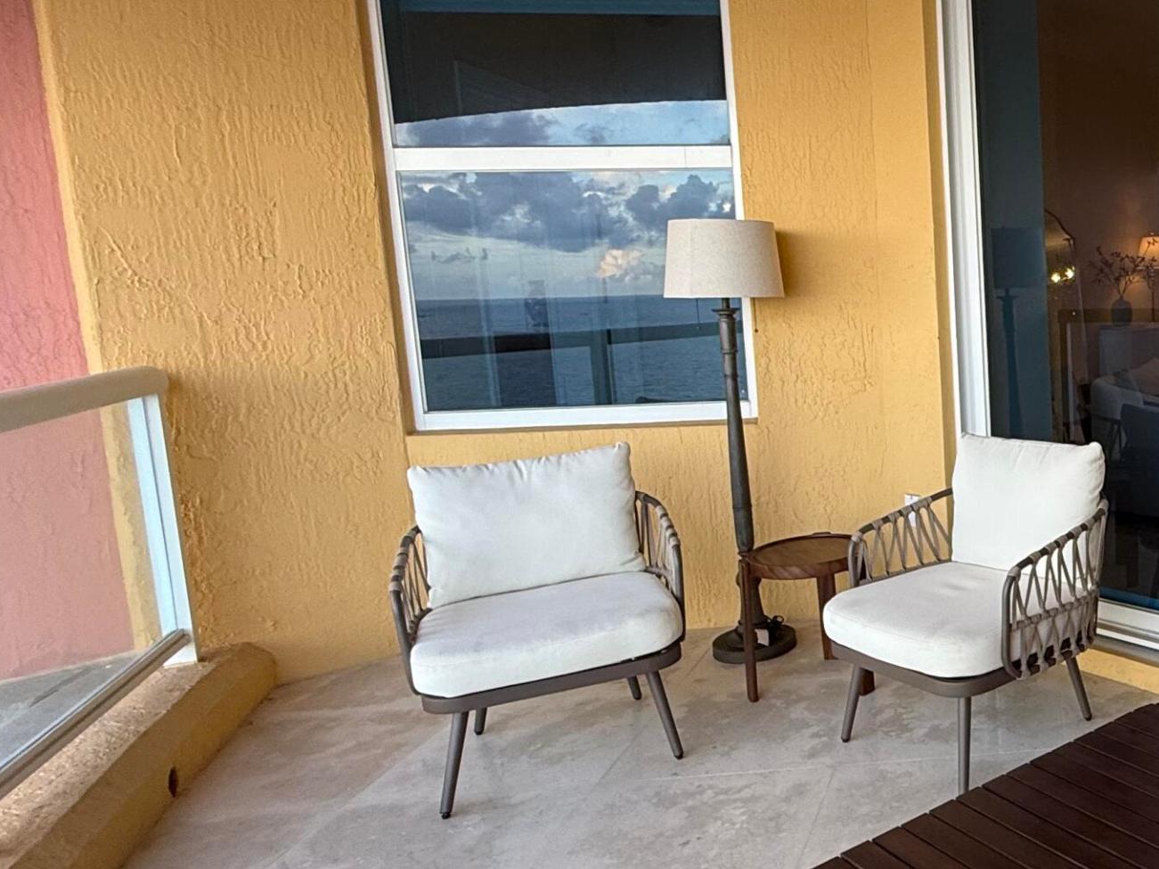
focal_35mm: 31
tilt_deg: -7.2
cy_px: 406
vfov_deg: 45.4
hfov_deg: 48.5
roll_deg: +1.6
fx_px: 1038
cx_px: 1147
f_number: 2.2
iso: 80
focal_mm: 2.22
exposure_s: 1/99
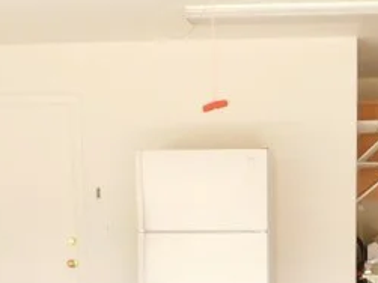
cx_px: 255
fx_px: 1026
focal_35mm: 94
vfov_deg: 14.8
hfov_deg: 20.8
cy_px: 402
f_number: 3
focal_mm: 4
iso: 125
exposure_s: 1/50
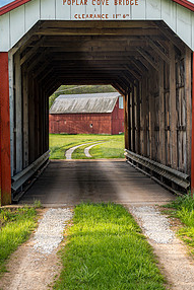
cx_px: 91
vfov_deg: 36.1
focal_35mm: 55
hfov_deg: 24.6
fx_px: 444
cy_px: 113
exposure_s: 1/90
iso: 64
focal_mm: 35
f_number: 8
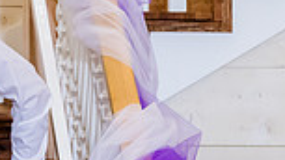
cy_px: -16
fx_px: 2758
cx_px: -239
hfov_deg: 5.8
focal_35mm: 365
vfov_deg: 3.3
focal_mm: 70
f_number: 6.3
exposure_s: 1/200
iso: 2500
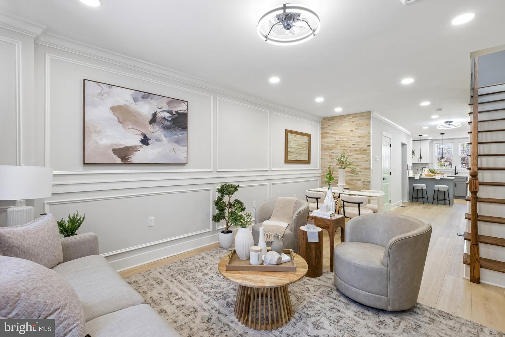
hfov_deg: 100.4
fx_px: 210
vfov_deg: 77.3
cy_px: 168
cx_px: 252
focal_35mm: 15
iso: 250
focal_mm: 10
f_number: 8
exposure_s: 1/10
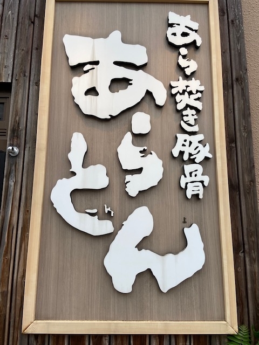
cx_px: 130
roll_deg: -0.5
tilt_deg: +10.2
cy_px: 172
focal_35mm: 26
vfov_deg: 67.3
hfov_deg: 53.1
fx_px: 259
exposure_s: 1/733
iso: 32
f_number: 1.8
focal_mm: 4.25
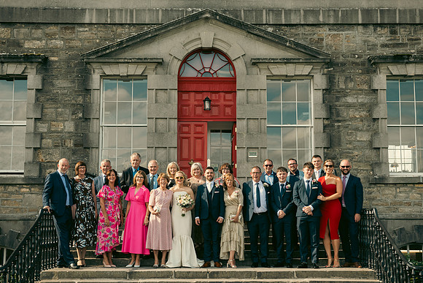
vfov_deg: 24.2
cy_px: 142
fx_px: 658
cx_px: 212
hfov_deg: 35.6
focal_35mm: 56
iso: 160
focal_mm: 56
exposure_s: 1/320
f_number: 5.6
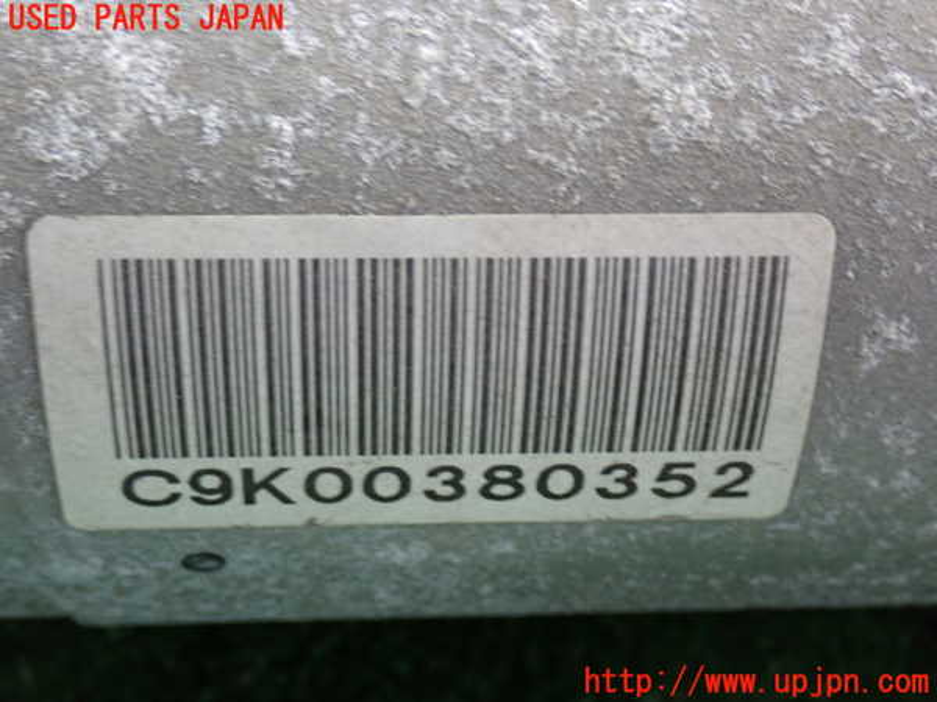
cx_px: 468
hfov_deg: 33.2
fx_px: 1570
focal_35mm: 58
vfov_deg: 25.2
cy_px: 351
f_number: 3.5
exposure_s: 1/25
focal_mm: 10.35
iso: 800
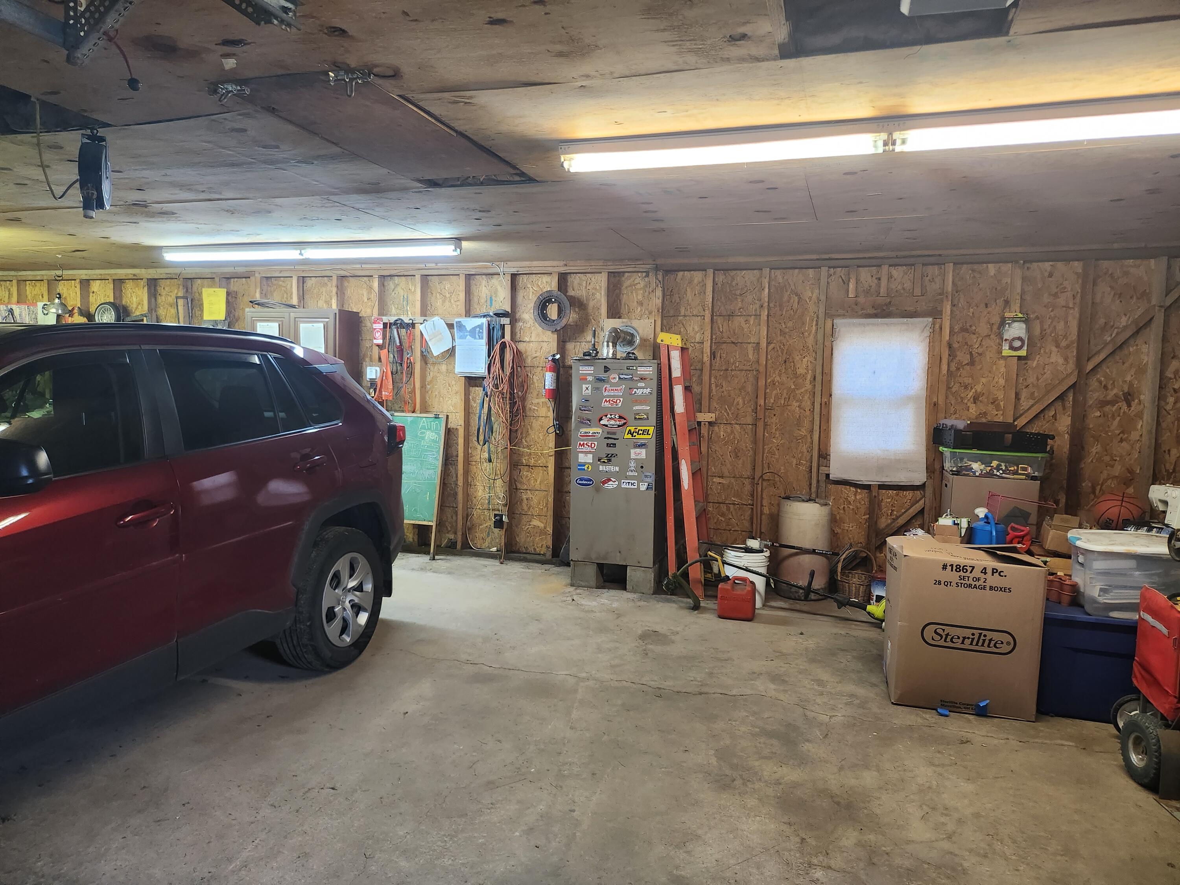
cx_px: 590
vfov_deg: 56.8
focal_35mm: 24
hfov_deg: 71.6
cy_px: 442
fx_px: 818
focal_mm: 5
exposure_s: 1/60
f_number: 1.8
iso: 640
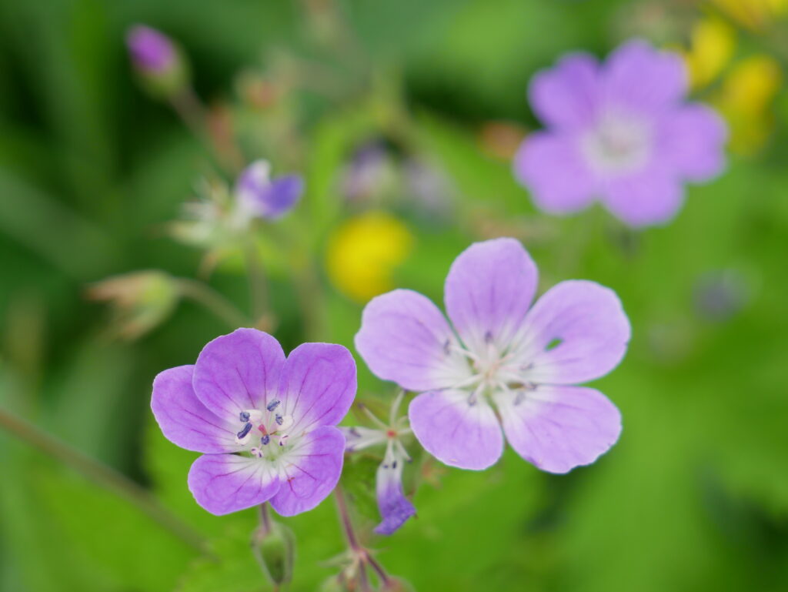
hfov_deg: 17.9
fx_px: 2505
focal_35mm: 110
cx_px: 394
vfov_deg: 13.5
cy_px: 296
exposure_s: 1/125
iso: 200
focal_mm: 55
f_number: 5.6
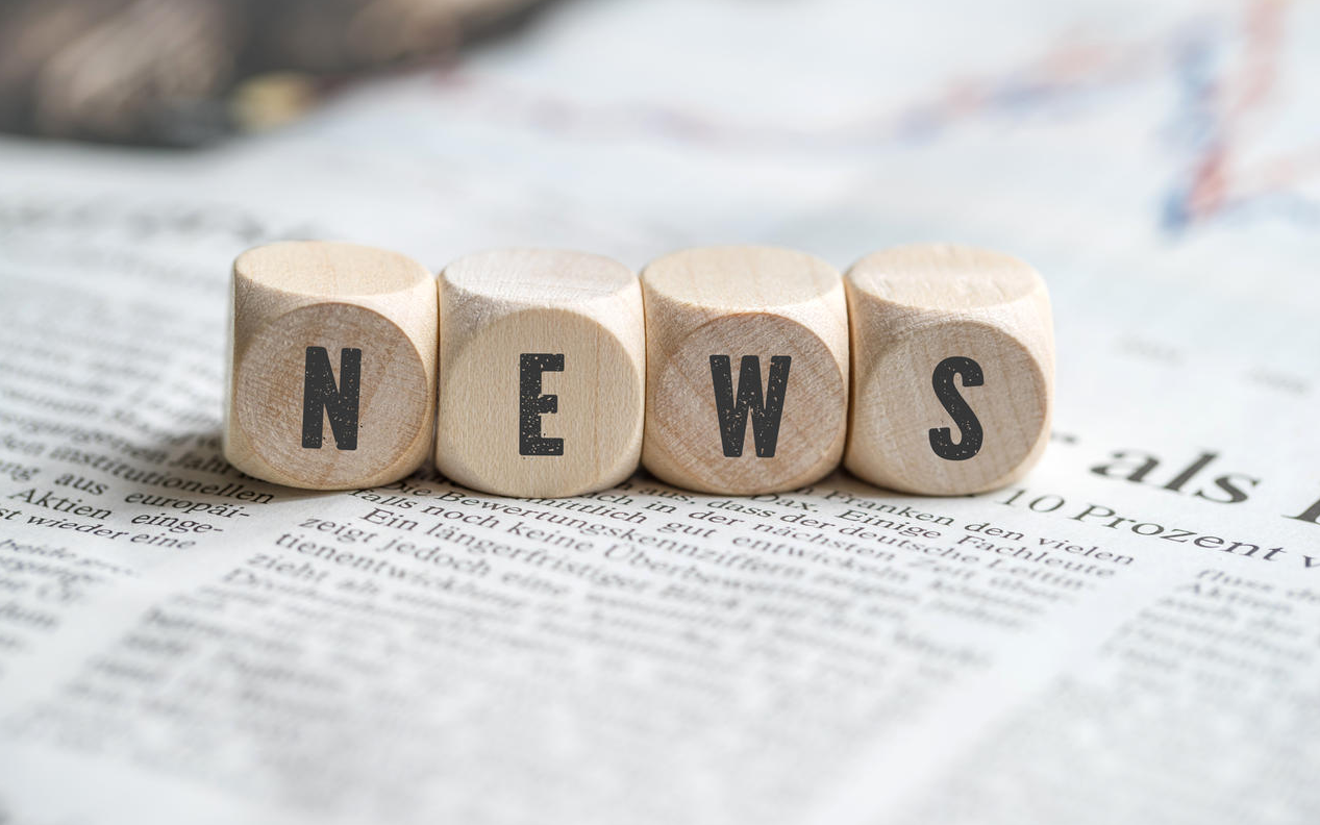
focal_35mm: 103
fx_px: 3706
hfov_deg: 20.2
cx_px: 664
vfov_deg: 12.7
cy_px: 391
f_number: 5
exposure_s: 1/6
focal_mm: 100
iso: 100
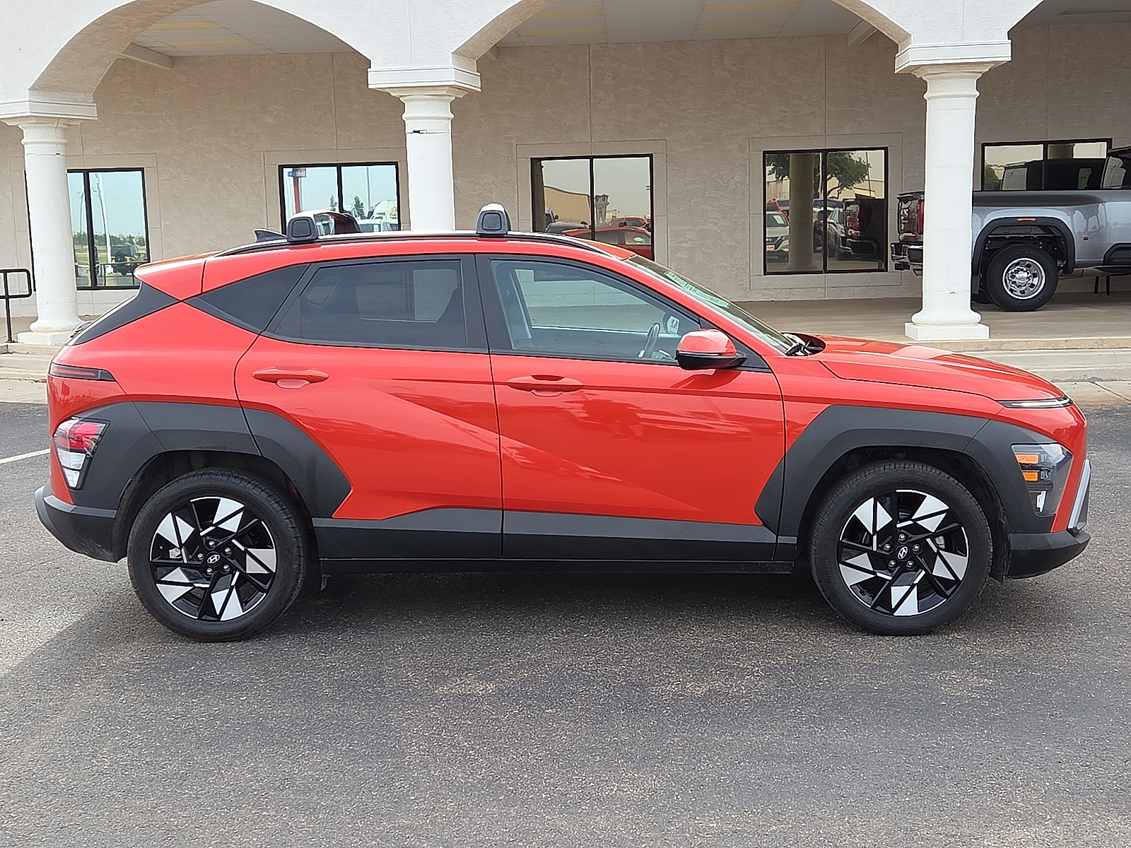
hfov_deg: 40.4
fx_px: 1536
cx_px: 566
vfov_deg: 30.9
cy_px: 424
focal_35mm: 47
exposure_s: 1/1111
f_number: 1.8
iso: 76
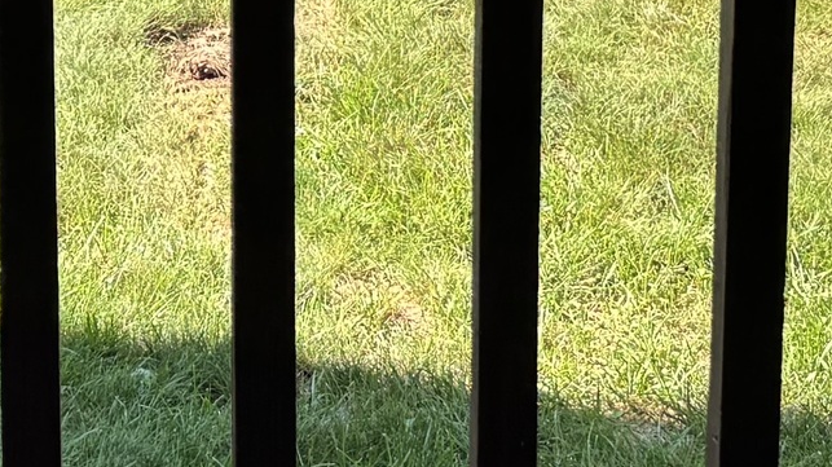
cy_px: -420
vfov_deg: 9.2
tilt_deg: -13.3
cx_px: -43
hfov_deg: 16.7
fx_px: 2756
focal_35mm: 125
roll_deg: +1.3
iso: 80
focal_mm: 6.76
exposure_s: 1/312
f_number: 1.78
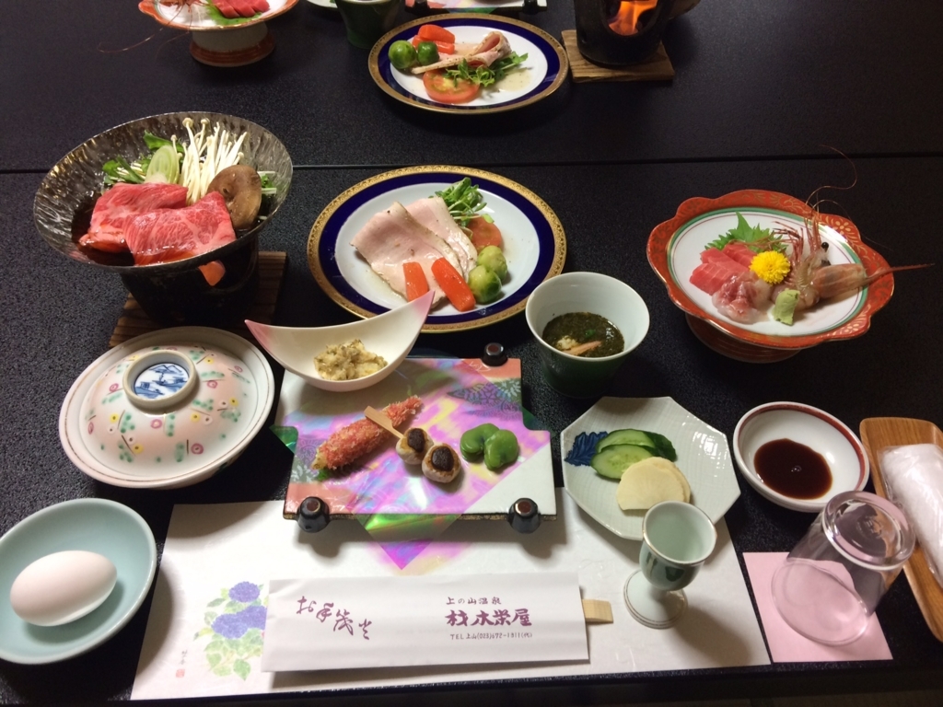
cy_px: 354
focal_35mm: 29
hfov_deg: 61.7
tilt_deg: -48.4
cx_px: 472
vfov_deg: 48.2
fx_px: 790
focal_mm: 4.15
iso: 80
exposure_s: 1/30
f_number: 2.2
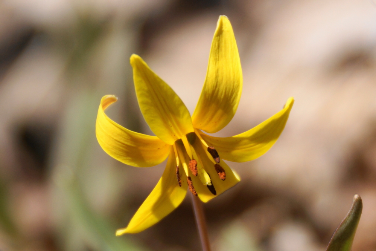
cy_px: 126
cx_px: 188
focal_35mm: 525
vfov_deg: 2.6
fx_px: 5483
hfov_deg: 3.9
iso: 160
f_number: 6.3
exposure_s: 1/400
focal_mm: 250
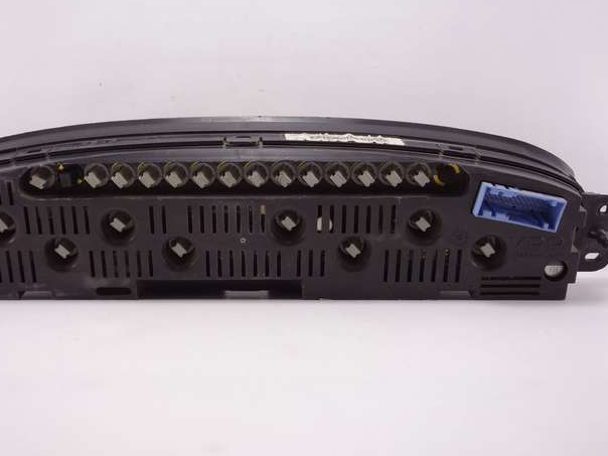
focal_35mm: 44
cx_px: 250
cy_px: 248
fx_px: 773
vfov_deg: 32.9
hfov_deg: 42.8
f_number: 2.8
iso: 125
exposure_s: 1/60
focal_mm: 13.25
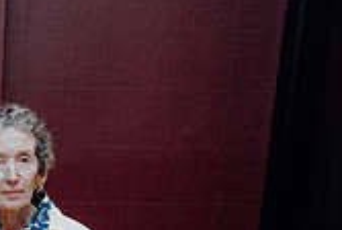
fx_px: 923
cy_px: 375
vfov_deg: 13.2
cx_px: -145
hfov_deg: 18.9
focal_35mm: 97
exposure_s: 1/160
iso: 3200
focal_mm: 28
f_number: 3.5
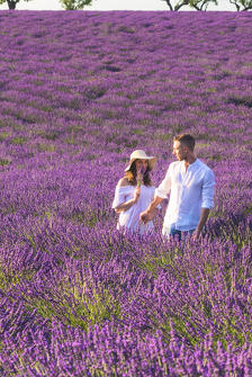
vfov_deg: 14.3
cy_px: 220
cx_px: 208
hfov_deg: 9.6
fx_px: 1498
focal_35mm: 143
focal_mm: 80
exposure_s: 1/800
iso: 500
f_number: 9
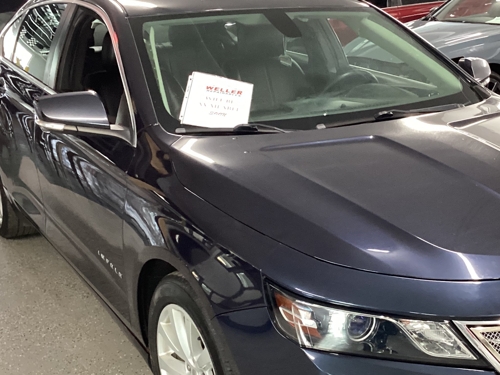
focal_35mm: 52
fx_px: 751
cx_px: 323
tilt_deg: -22.0
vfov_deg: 27.9
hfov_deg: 36.5
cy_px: 250
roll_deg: +0.6
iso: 250
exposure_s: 1/33
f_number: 2.4
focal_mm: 3.3
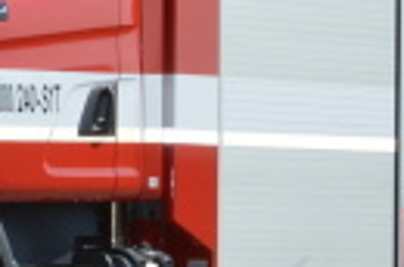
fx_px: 5049
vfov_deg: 3.0
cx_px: -211
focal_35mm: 451
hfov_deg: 4.6
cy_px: -43
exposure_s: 1/250
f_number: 22
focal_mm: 78
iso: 800
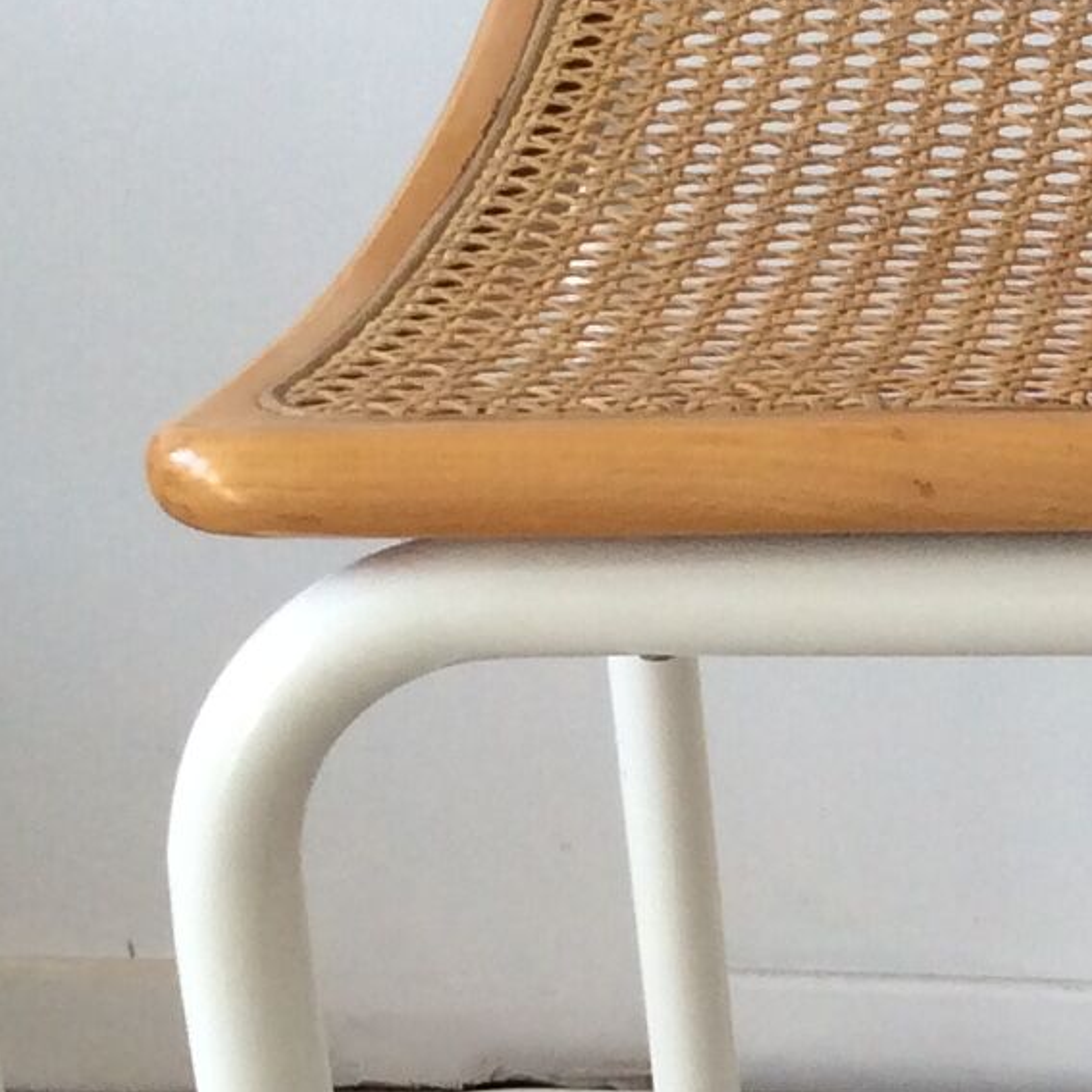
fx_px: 4604
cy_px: 851
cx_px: 1356
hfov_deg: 13.1
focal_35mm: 129
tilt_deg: -28.9
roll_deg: +1.0
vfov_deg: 13.5
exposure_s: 1/100
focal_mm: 3.3
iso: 40
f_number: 2.4
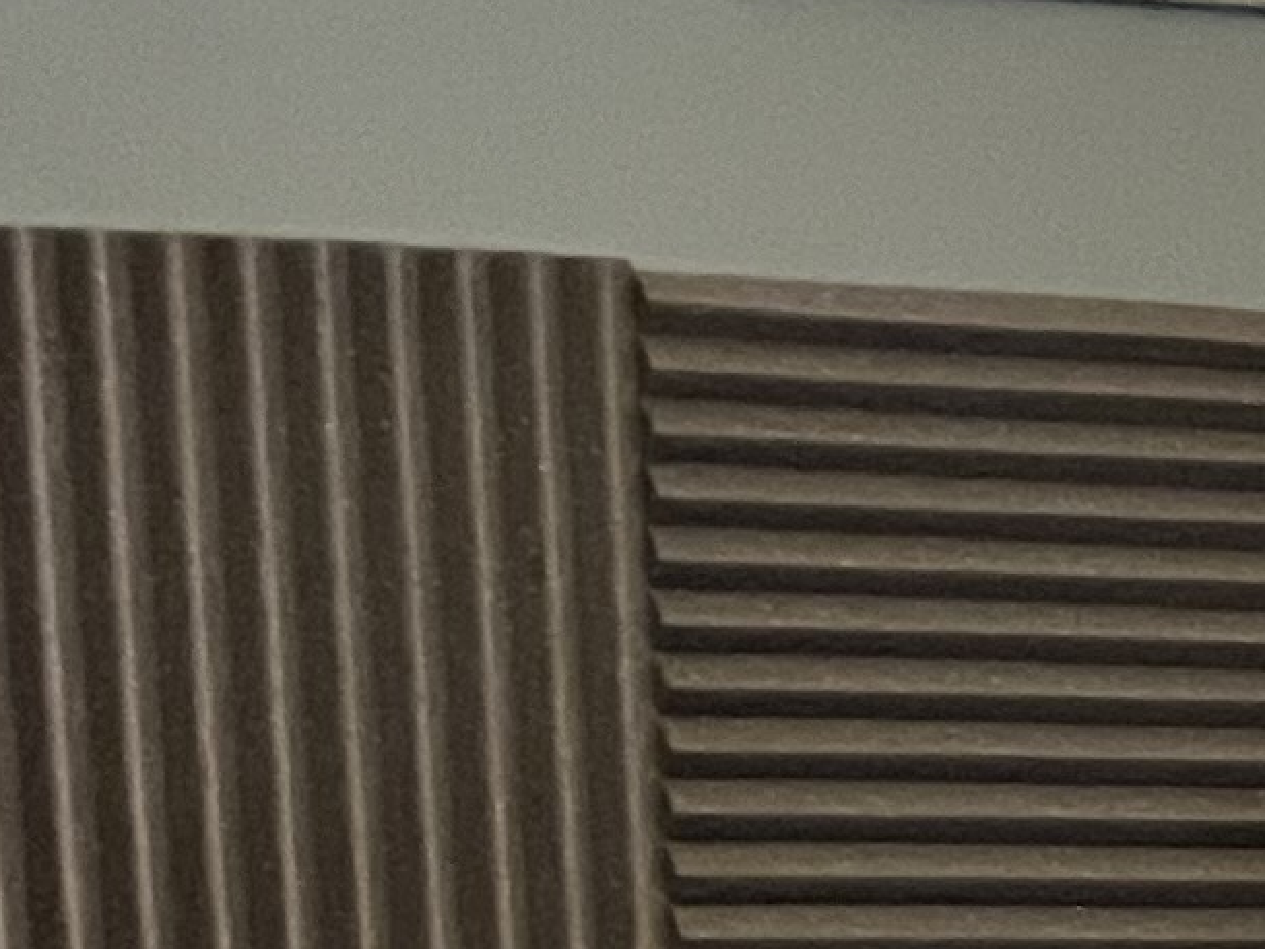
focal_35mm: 171
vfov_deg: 8.2
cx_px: 4049
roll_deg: -1.8
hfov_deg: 8.9
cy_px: 2009
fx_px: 6250
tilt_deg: -11.9
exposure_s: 1/30
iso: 500
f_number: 1.6
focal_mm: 4.2
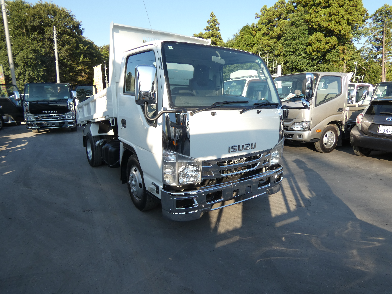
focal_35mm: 22
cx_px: 196
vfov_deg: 61.1
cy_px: 147
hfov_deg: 76.4
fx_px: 249
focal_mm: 3.9
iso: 80
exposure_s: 1/400
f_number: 2.9
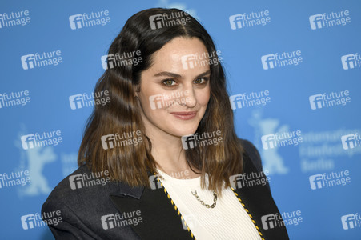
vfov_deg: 6.9
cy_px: 120
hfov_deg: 10.3
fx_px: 2004
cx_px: 180
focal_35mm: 200
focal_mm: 200
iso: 640
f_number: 3.5
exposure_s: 1/400
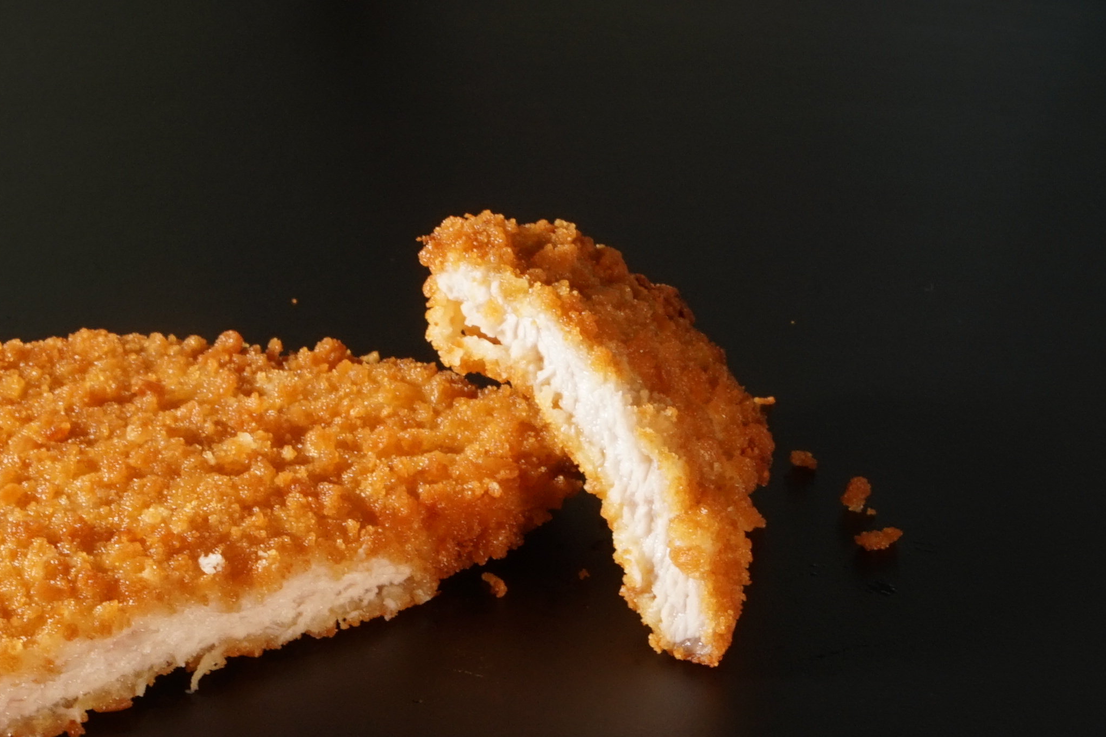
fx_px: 5652
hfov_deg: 11.1
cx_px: 113
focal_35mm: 184
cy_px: 345
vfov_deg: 7.5
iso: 320
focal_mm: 64
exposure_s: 1/1.6
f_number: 22
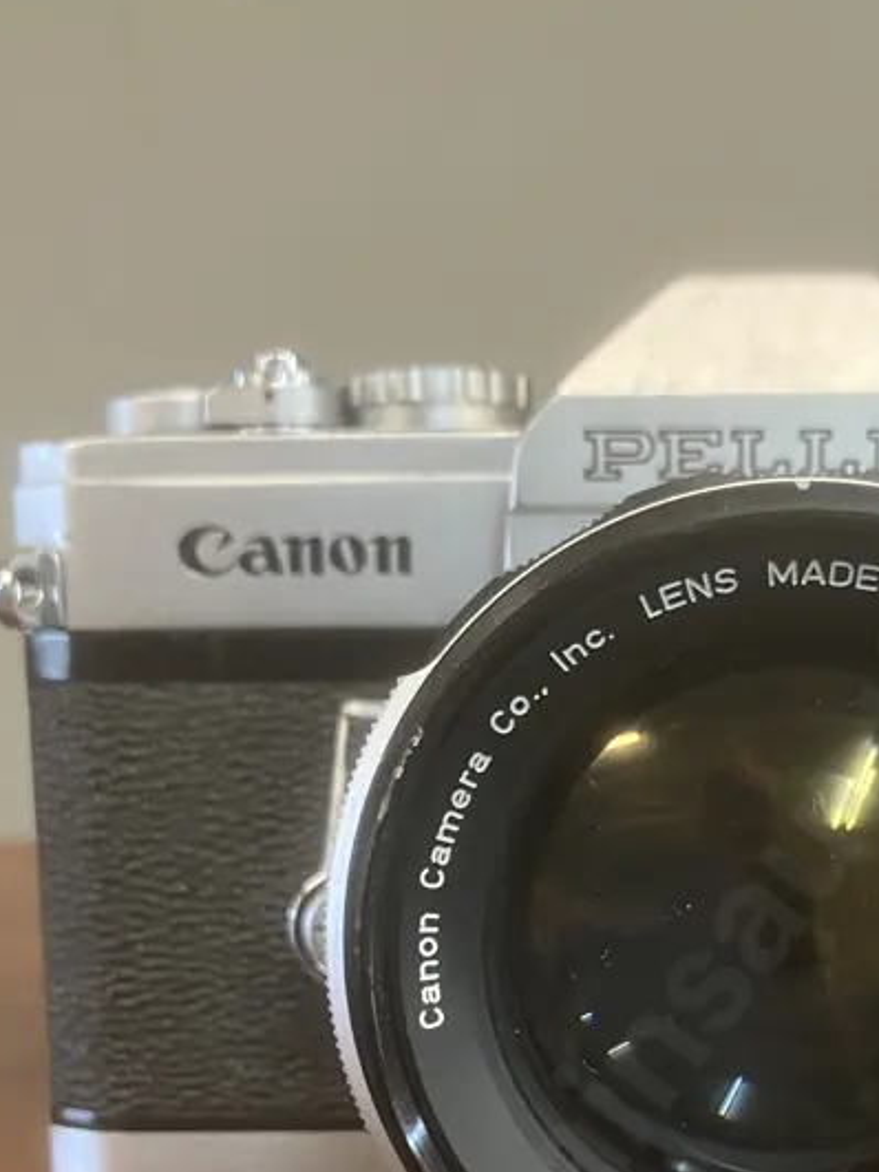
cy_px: 1013
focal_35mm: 54
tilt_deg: -15.0
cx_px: 689
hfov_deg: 26.6
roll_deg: +0.9
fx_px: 1829
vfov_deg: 34.0
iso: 250
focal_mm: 3.99
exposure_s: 1/33
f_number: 1.8
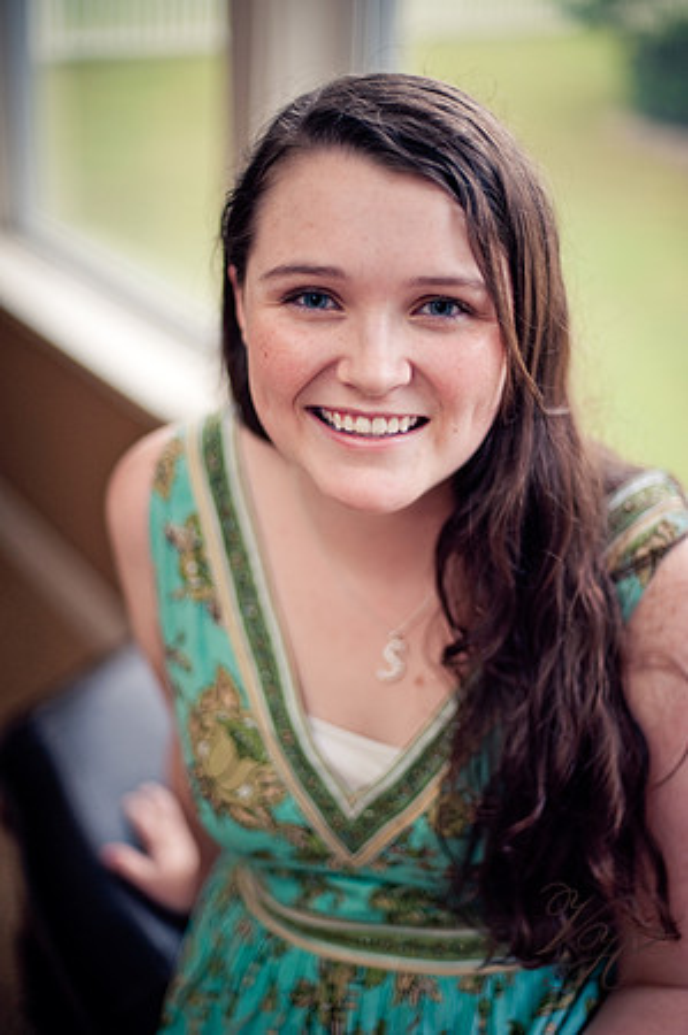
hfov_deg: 26.9
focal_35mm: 50
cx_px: 344
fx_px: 1437
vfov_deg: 39.6
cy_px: 518
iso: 200
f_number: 1.4
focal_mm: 50
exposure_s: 1/100
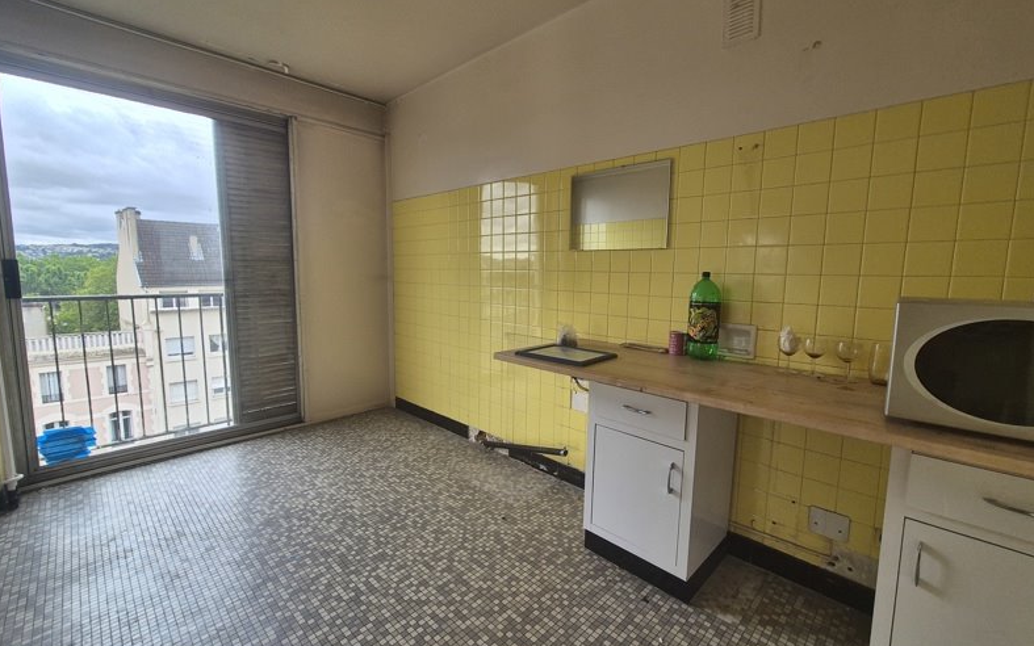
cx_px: 511
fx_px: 395
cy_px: 319
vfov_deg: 78.6
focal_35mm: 14
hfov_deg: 105.3
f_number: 2.2
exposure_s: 1/266
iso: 50
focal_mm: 2.2
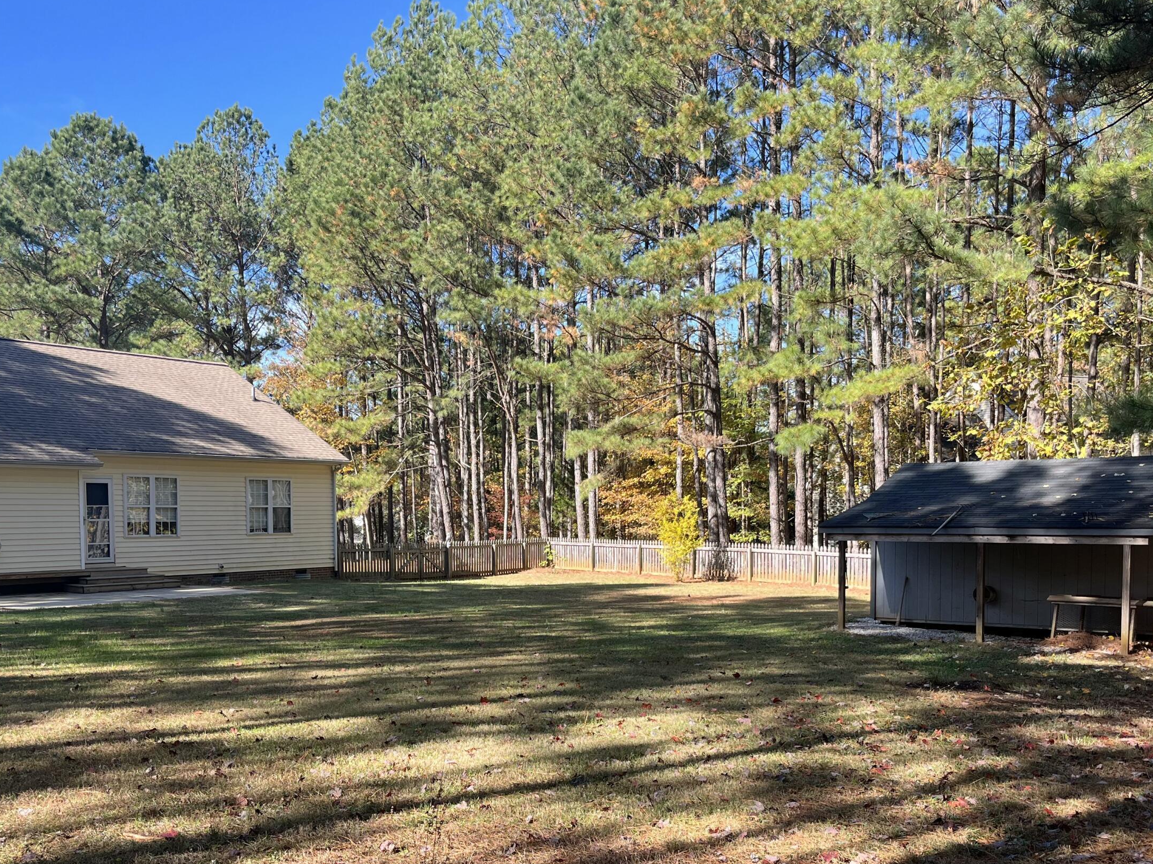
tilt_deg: -3.3
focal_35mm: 36
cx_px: 544
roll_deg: +0.4
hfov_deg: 51.3
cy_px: 583
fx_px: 1199
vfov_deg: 39.1
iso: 50
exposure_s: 1/696
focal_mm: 5.1
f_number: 1.6
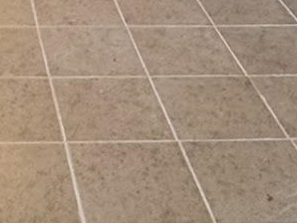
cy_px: -365
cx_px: -27
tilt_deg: -1.4
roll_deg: -0.5
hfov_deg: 19.4
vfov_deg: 11.6
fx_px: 832
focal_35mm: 97
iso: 160
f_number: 2.2
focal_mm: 2.22
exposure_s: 1/60
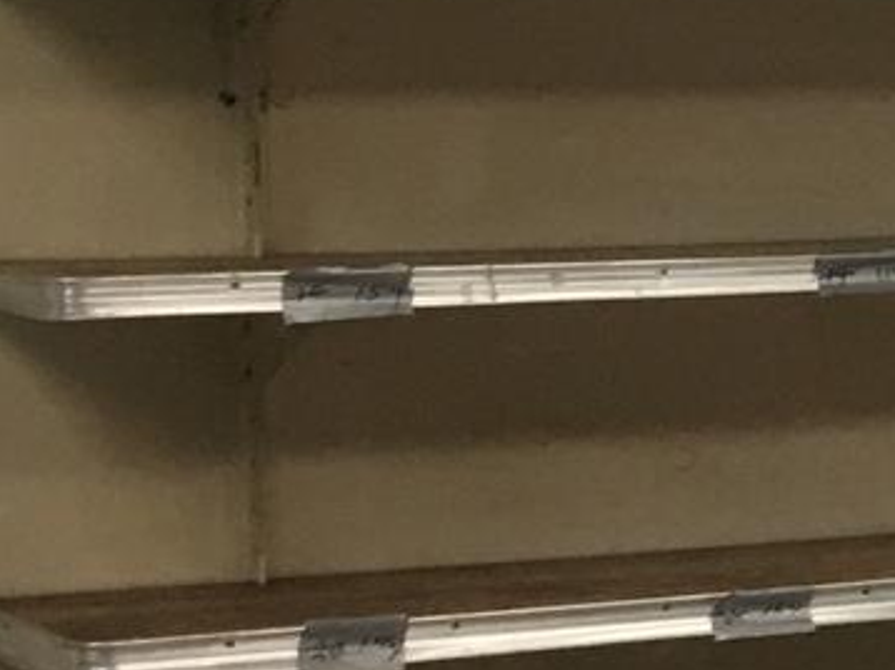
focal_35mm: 166
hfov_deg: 10.3
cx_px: 2155
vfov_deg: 8.9
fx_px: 4289
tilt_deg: -6.5
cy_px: 242
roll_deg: -2.1
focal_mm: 4.15
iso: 80
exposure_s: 1/30
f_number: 2.2
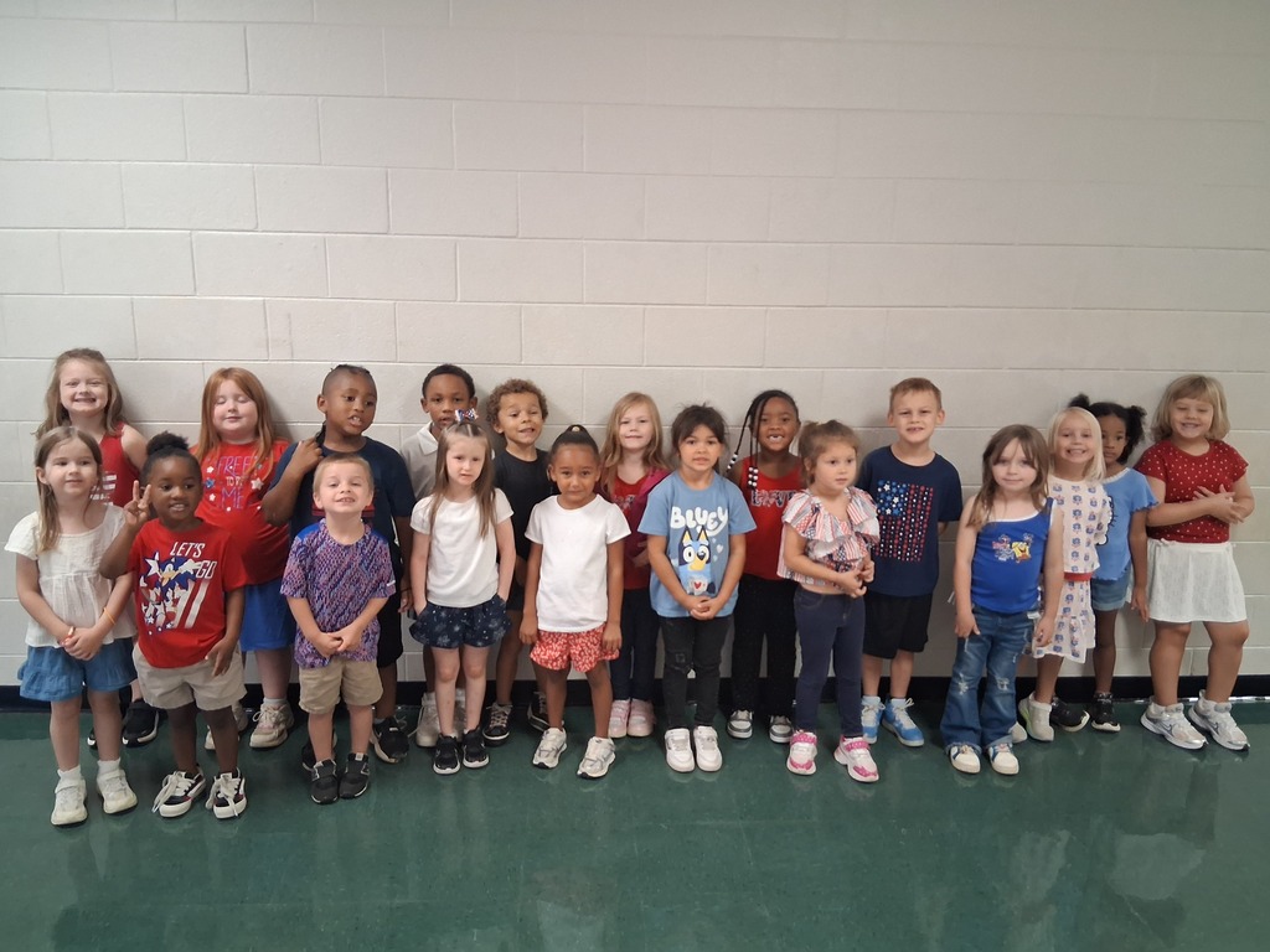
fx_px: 954
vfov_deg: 53.1
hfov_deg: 67.3
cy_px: 476
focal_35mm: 26
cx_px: 635
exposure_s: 1/40
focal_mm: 3.98
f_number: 1.8
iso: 500
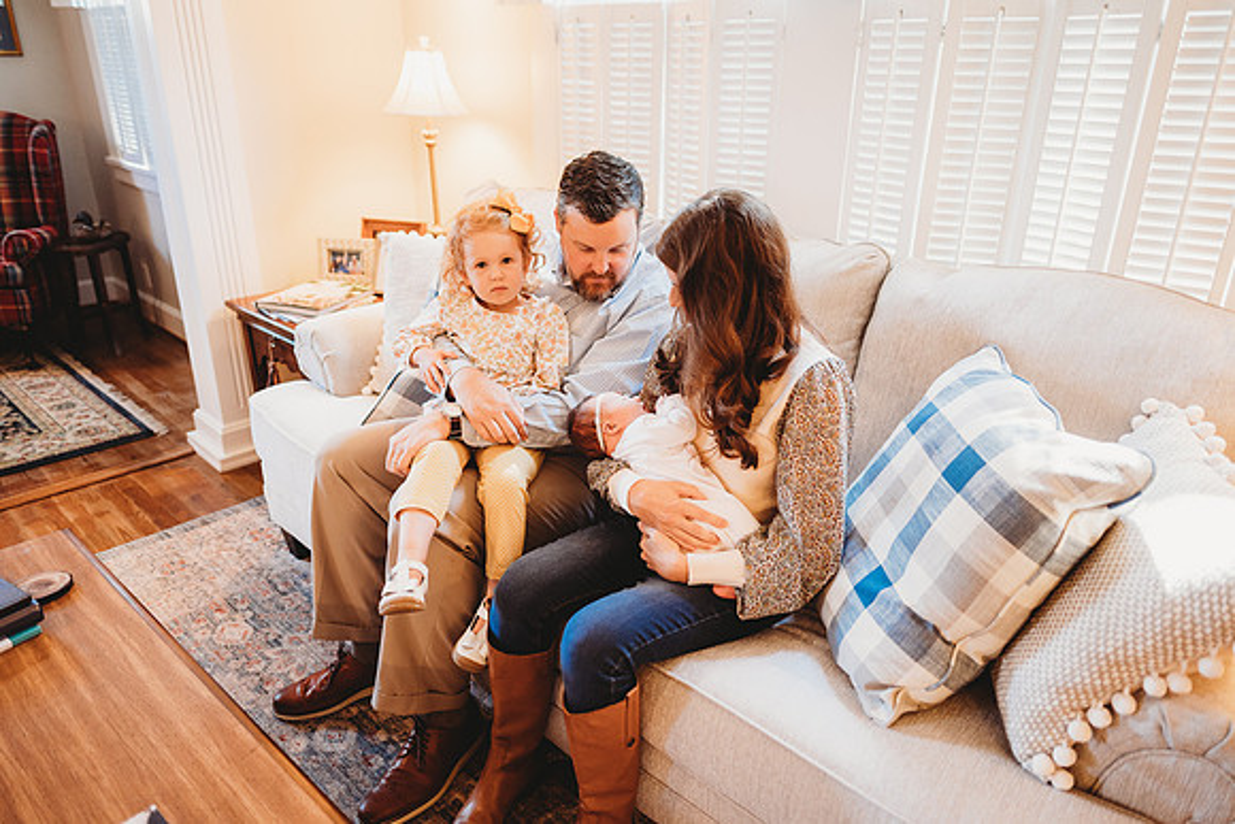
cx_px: 618
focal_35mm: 24
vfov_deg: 53.2
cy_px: 412
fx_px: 823
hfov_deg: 73.7
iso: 640
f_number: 2.2
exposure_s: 1/80
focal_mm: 24
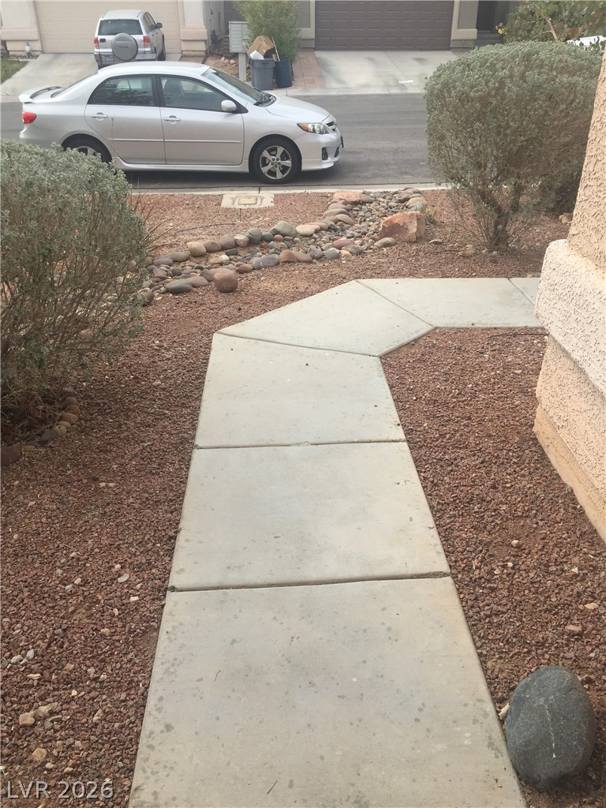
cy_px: 404
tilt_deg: -30.0
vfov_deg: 61.7
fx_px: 677
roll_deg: -1.6
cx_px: 303
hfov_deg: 48.2
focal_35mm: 29
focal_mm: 4.15
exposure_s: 1/1099
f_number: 2.2
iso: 32
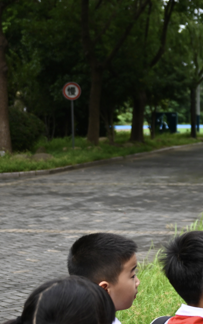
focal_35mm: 84
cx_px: 401
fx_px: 747
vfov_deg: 24.3
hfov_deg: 13.4
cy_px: 237
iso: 100
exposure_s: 1/500
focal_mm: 30.5
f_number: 2.8
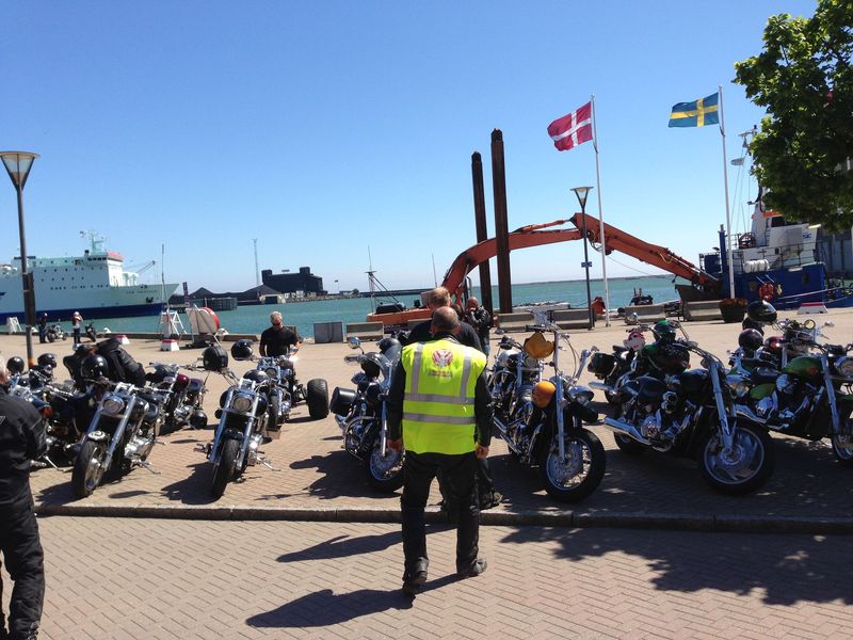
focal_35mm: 33
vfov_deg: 42.9
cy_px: 320
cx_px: 426
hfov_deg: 55.4
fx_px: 813
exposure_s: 1/1391
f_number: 2.4
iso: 50
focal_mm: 4.13
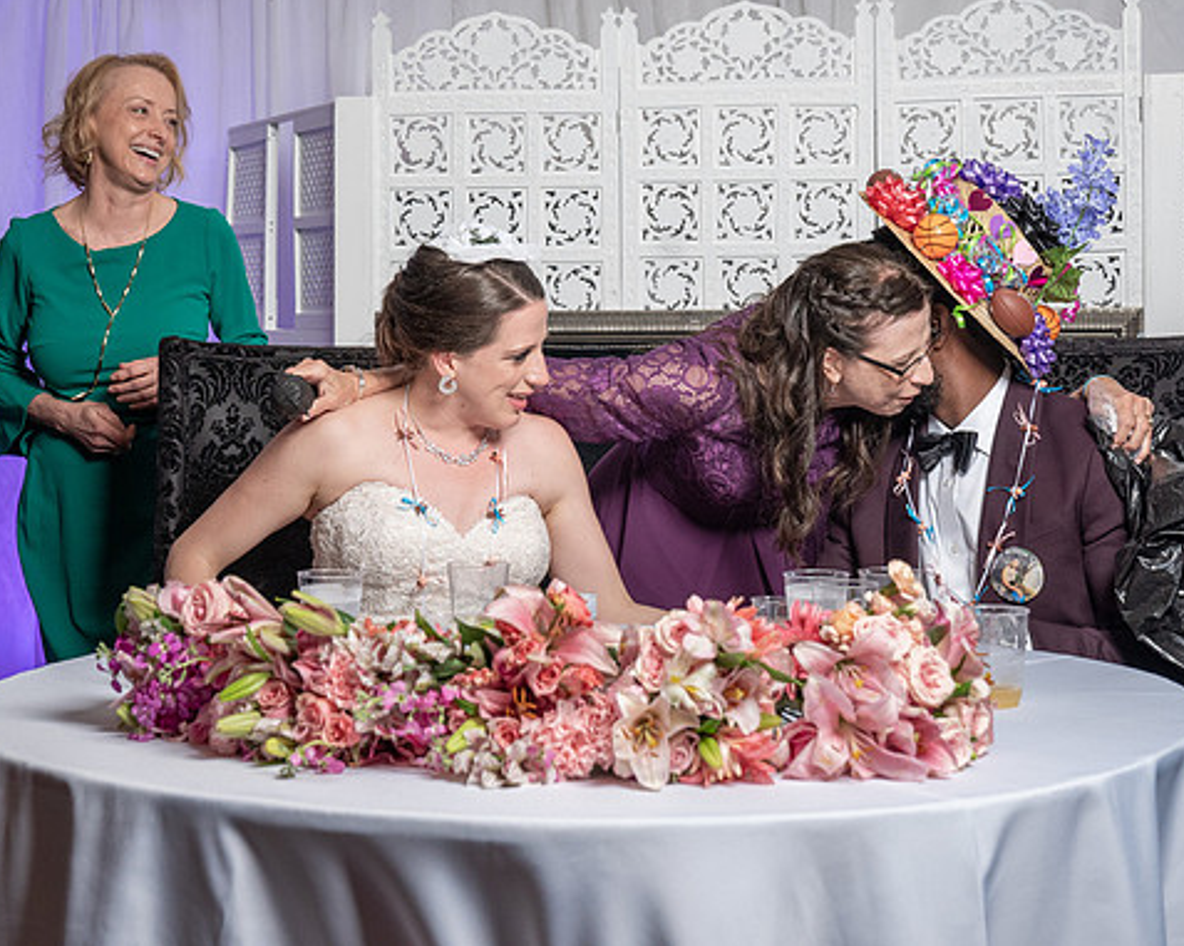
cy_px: 317
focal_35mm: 67
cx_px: 601
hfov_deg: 28.3
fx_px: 2346
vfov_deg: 22.7
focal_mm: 44
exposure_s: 1/200
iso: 1600
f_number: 5.6
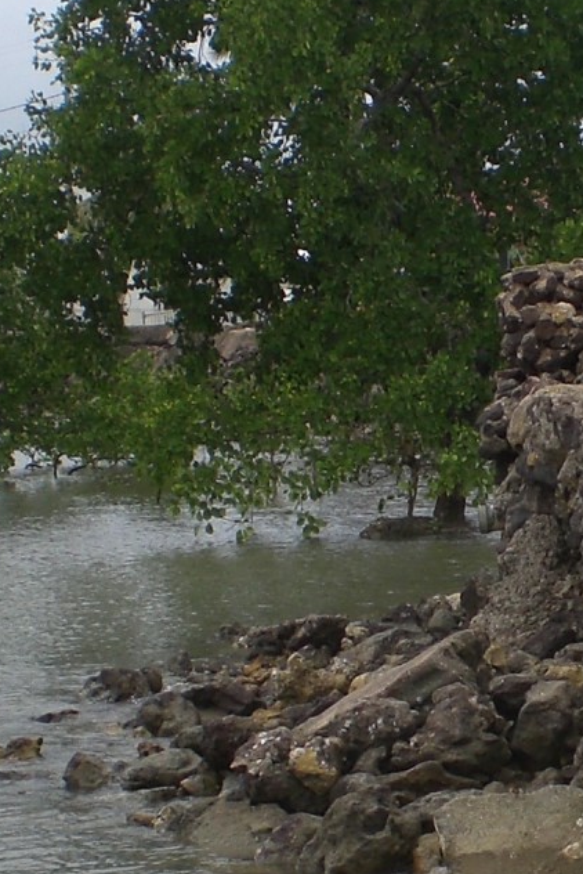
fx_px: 3106
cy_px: 682
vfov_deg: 15.9
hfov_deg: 10.5
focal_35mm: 128
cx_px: 767
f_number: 4.4
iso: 50
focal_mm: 6.3
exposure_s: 1/400
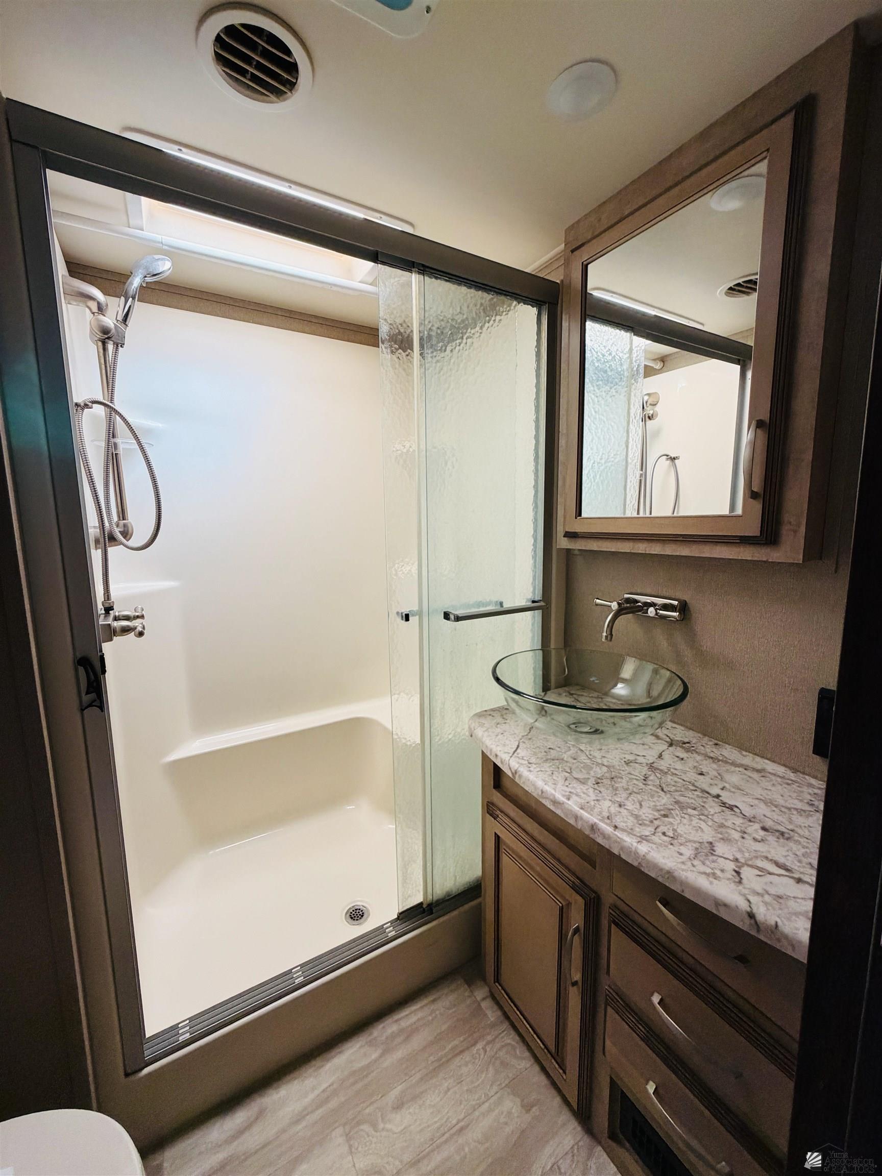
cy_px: 588
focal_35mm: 14
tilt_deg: -7.5
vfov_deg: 102.1
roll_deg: +0.9
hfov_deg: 85.7
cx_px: 441
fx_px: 476
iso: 250
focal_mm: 2.22
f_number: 2.2
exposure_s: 1/121
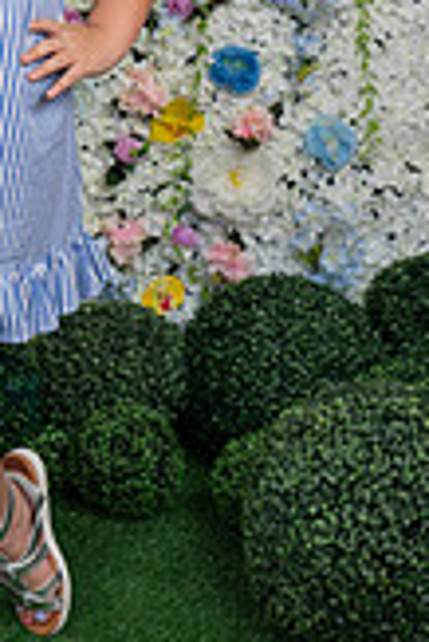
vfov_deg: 19.5
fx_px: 1819
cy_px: 24
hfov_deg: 13.1
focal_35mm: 102
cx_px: -98
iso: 800
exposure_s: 1/125
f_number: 4.5
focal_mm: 37
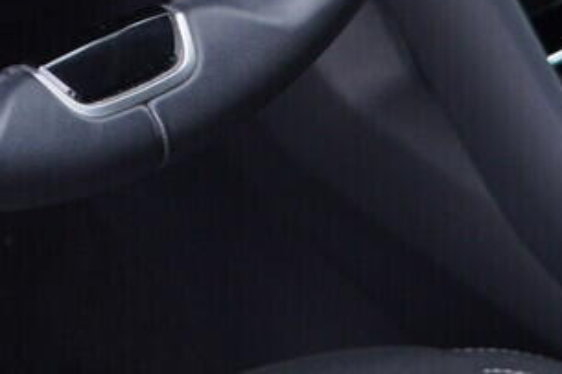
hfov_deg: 12.0
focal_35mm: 170
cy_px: -466
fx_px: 2652
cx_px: 15
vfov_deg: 7.6
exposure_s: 1/40
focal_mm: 24
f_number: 2.8
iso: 160
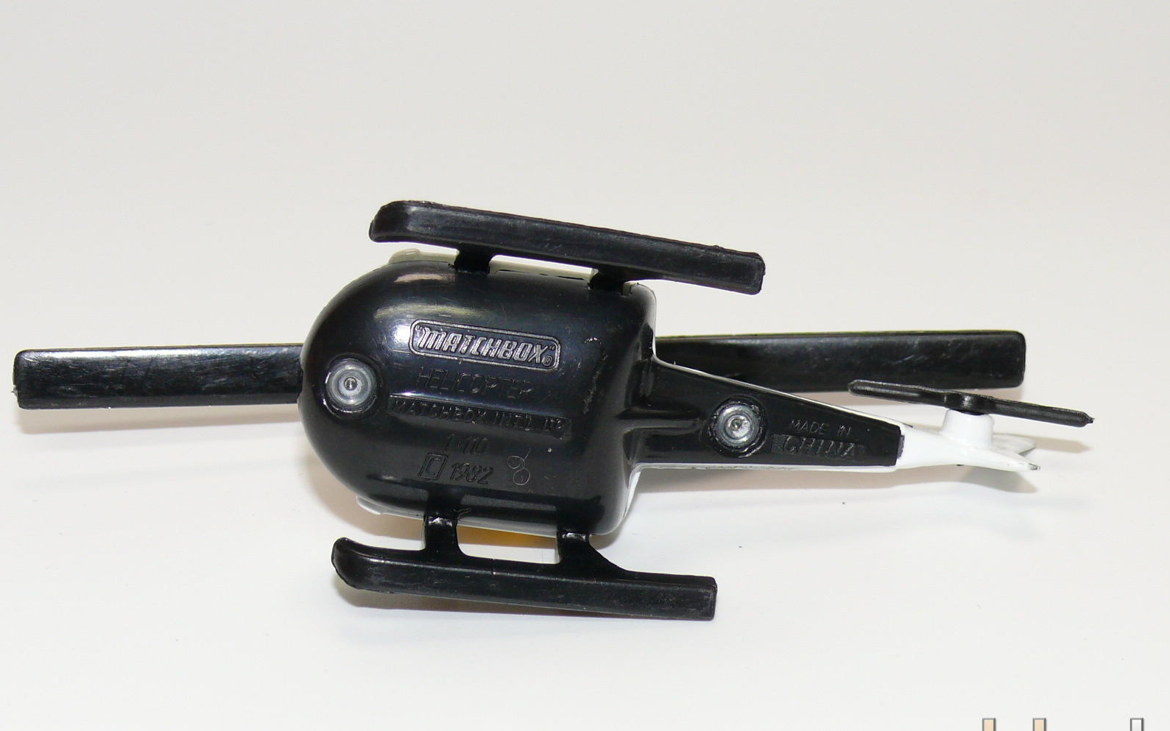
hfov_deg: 26.1
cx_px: 582
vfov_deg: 16.5
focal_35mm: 79
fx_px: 2519
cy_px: 389
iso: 100
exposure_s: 1/30
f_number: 4
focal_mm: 11.2
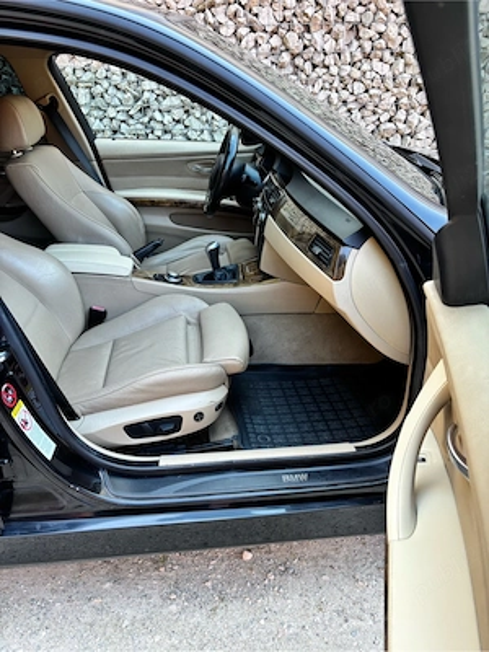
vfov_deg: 67.3
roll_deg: +0.0
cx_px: 244
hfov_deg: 53.1
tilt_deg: -29.7
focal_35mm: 26
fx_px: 490
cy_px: 326
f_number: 1.6
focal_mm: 5.96
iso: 64
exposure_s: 1/121
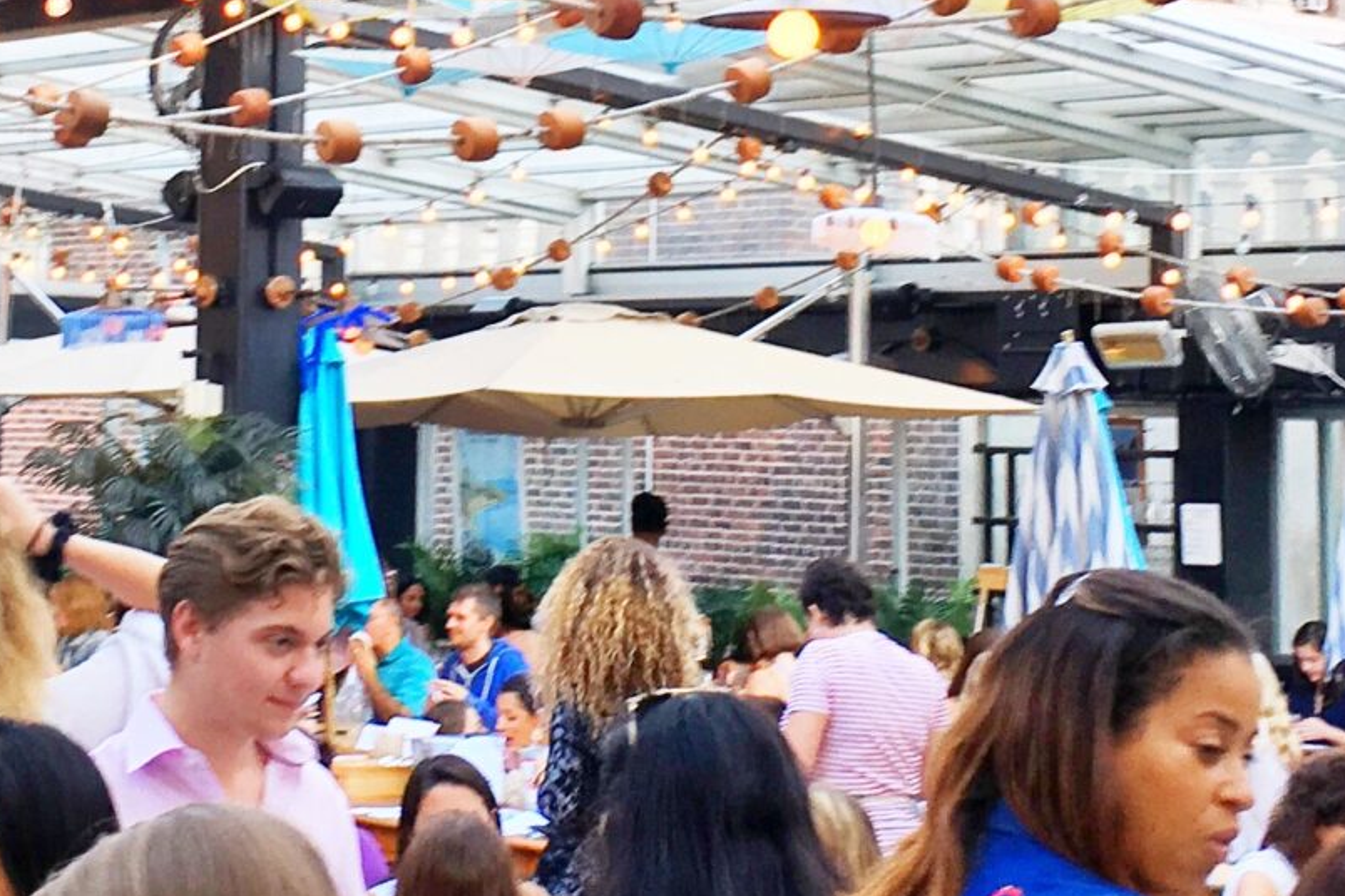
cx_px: 417
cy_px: 22
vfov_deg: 14.1
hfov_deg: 21.1
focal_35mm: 96
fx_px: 3586
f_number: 2.2
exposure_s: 1/60
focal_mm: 4.15
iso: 32
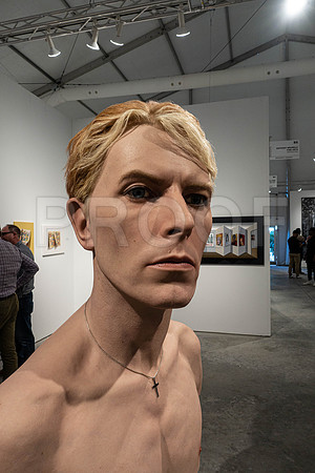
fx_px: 315
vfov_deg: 73.7
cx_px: 158
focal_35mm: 24
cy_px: 236
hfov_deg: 53.1
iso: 400
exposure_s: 1/50
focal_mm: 8.8
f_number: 4
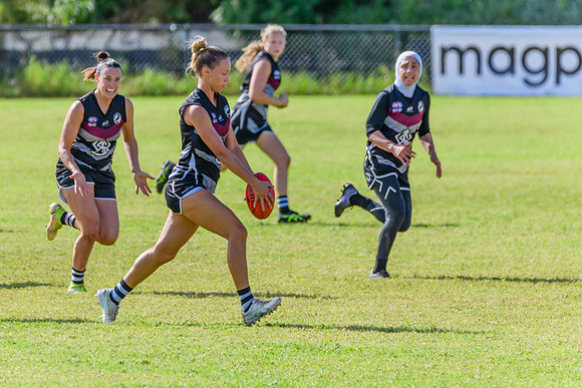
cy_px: 173
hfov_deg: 3.4
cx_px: 260
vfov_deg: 2.3
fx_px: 9788
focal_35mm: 605
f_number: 6.3
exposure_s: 1/2000
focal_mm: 450
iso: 800
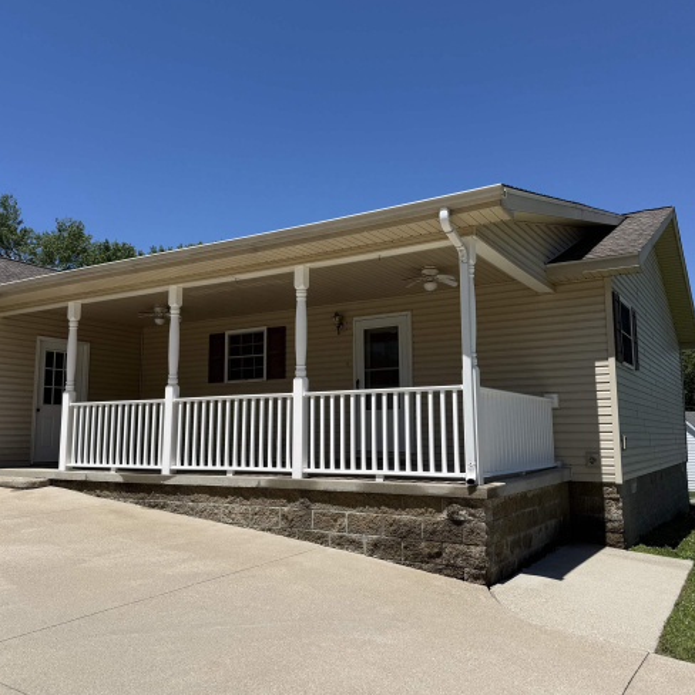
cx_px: 350
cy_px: 346
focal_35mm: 29
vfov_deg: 55.6
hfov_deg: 55.6
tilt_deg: +7.5
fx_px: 659
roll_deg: -0.4
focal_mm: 6.76
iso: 80
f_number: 1.78
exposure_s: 1/6173
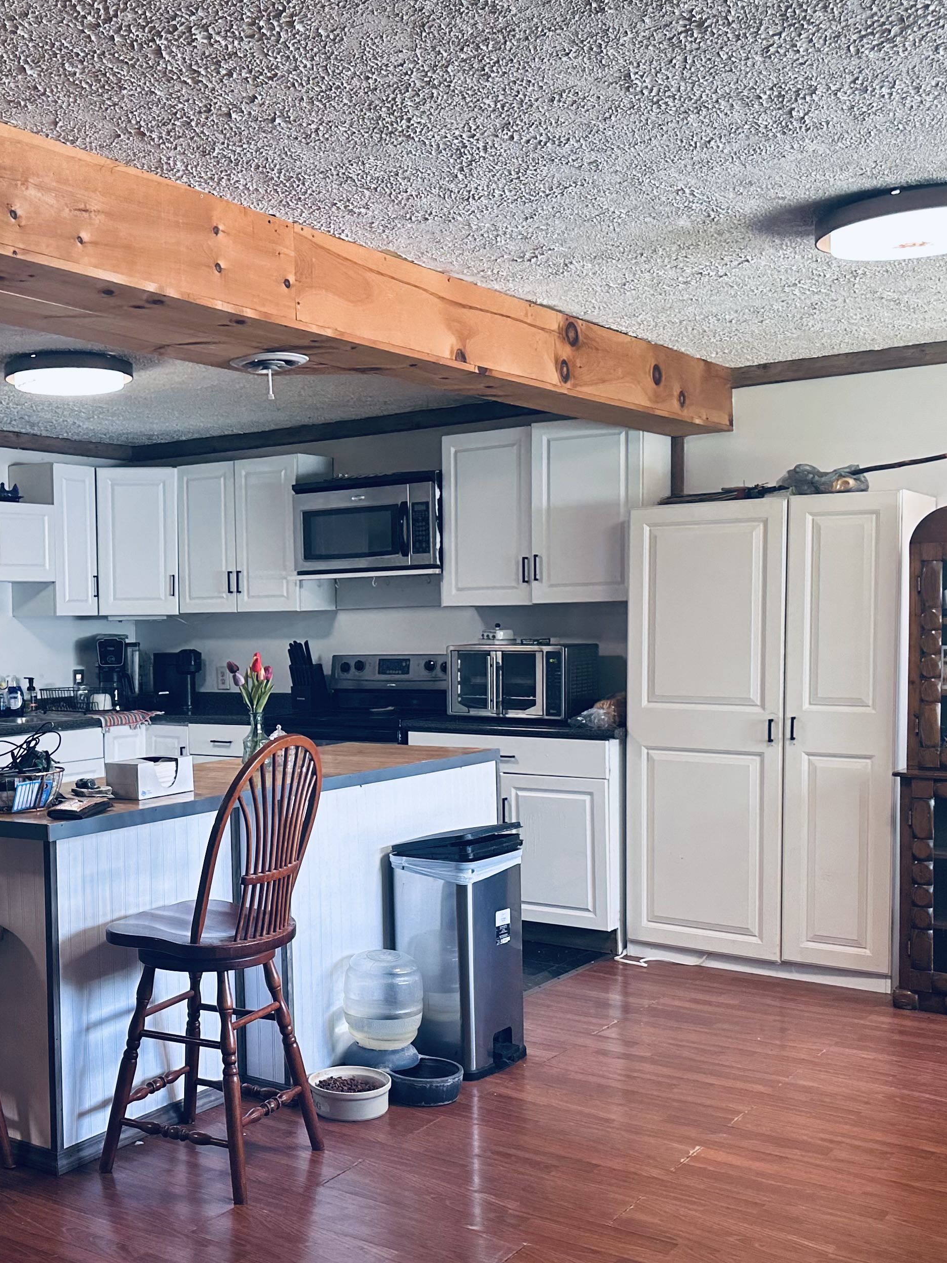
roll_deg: +0.8
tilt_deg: -2.8
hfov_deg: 36.0
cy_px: 701
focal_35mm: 39
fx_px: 1422
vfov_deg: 47.8
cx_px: 235
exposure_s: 1/120
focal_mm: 6.86
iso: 160
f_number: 1.78
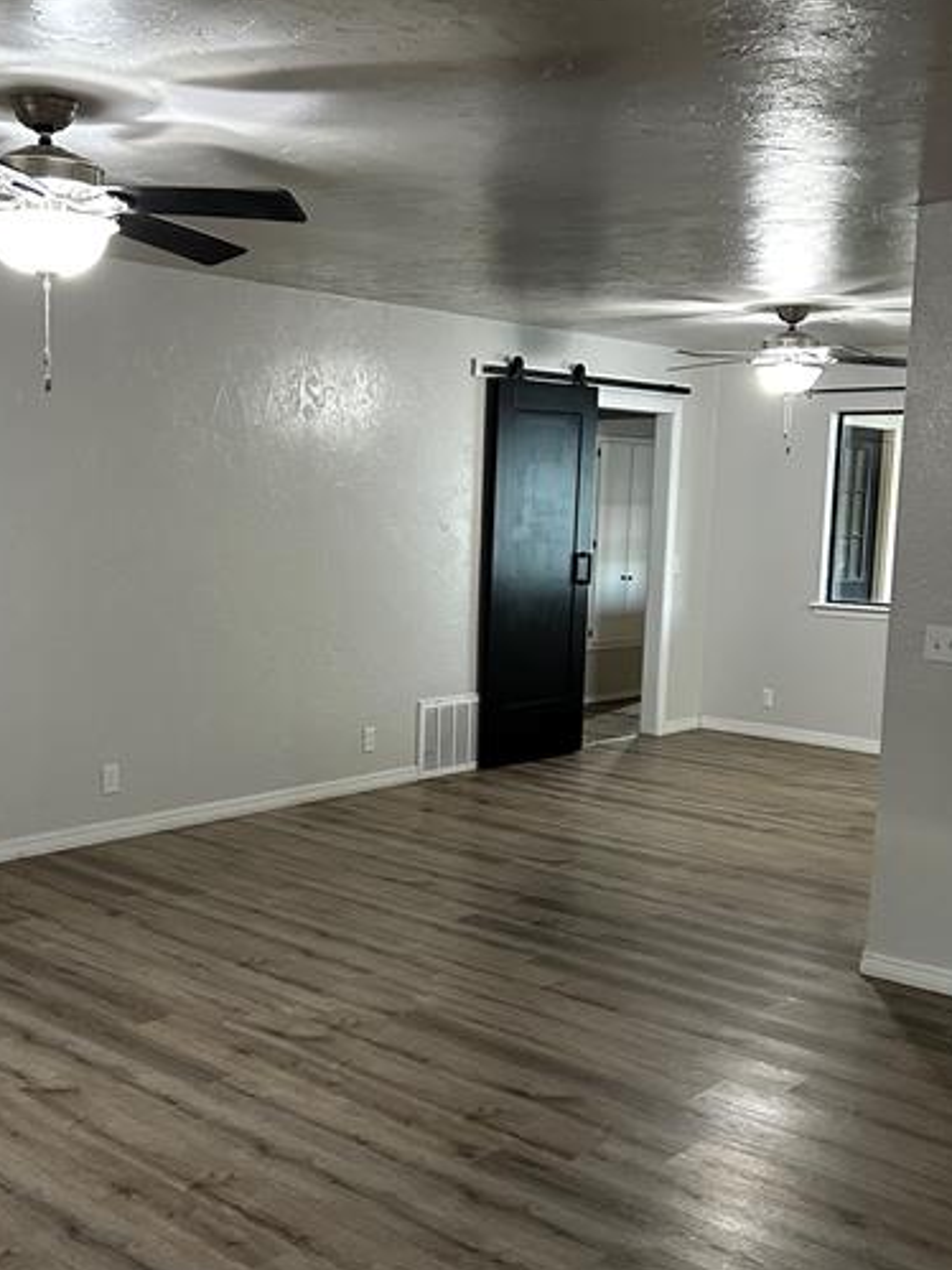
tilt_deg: -6.0
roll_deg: -2.5
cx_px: 377
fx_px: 1467
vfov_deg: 46.8
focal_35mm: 40
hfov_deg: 35.8
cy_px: 672
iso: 320
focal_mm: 5.7
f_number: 1.5
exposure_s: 1/60
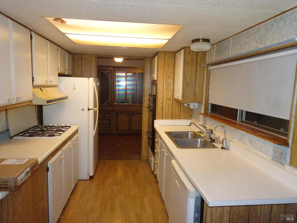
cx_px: 148
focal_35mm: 24
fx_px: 206
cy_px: 112
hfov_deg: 71.6
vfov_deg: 56.8
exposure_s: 1/30
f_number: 3.5
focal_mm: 4.1
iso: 1000
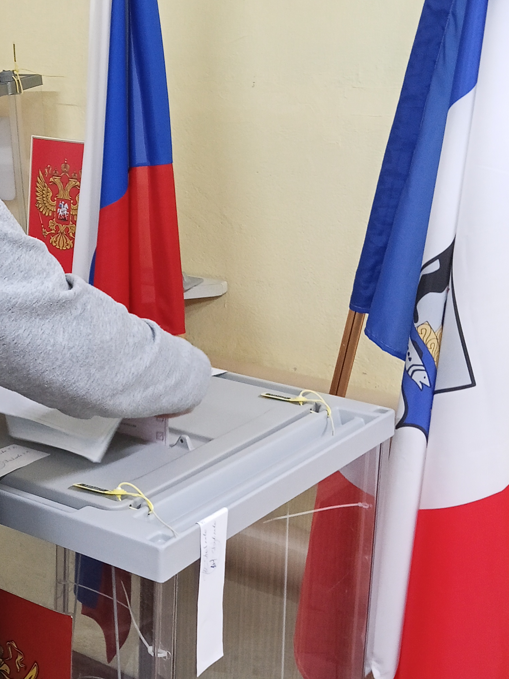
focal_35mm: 55
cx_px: 34
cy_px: 309
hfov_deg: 25.6
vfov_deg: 34.9
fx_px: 1078
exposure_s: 1/50
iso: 320
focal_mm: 3.98
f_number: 1.8
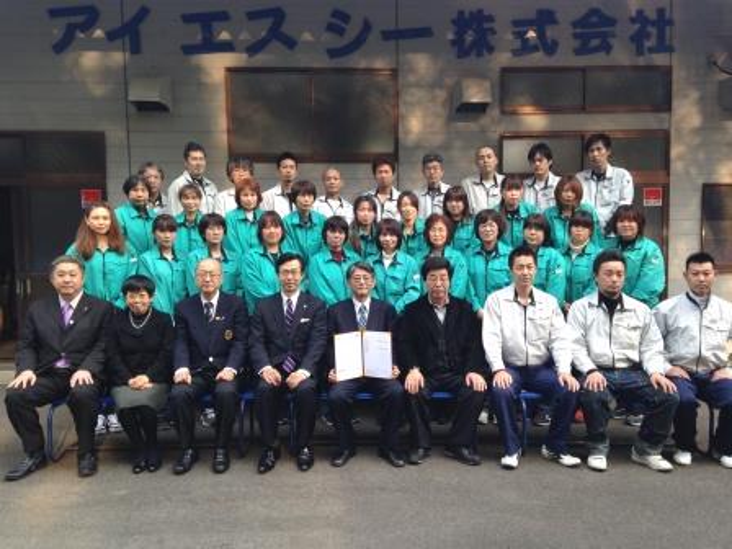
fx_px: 698
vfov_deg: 42.9
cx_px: 366
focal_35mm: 33
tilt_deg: -5.5
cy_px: 274
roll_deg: +1.0
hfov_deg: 55.4
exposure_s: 1/120
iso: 64
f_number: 2.4
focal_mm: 4.12
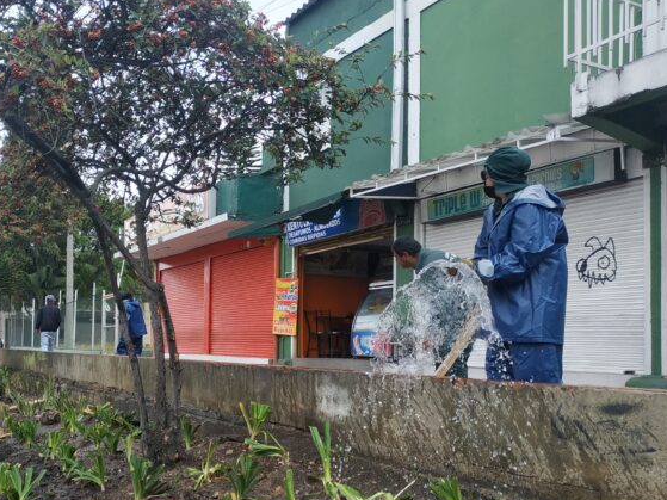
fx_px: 636
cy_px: 321
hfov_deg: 54.8
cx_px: 252
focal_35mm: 33
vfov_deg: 42.5
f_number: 1.9
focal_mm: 3.94
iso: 250
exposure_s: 1/630
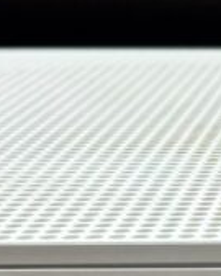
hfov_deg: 8.2
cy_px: 273
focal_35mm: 180
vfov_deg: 10.6
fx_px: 1473
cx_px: 440
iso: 125
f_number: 1.6
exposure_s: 1/50
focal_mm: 5.96
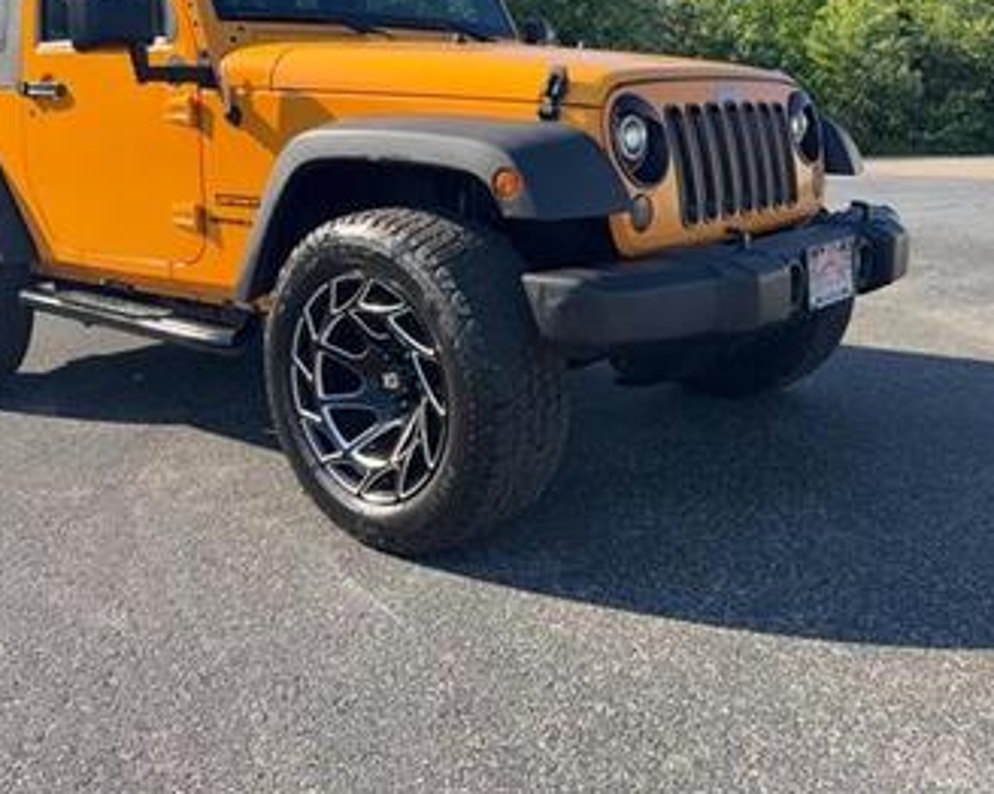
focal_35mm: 36
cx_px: 476
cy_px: 239
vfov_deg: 40.4
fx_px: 1058
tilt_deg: -4.9
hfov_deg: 50.3
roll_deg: -1.6
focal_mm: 6.76
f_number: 1.78
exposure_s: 1/1901
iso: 80
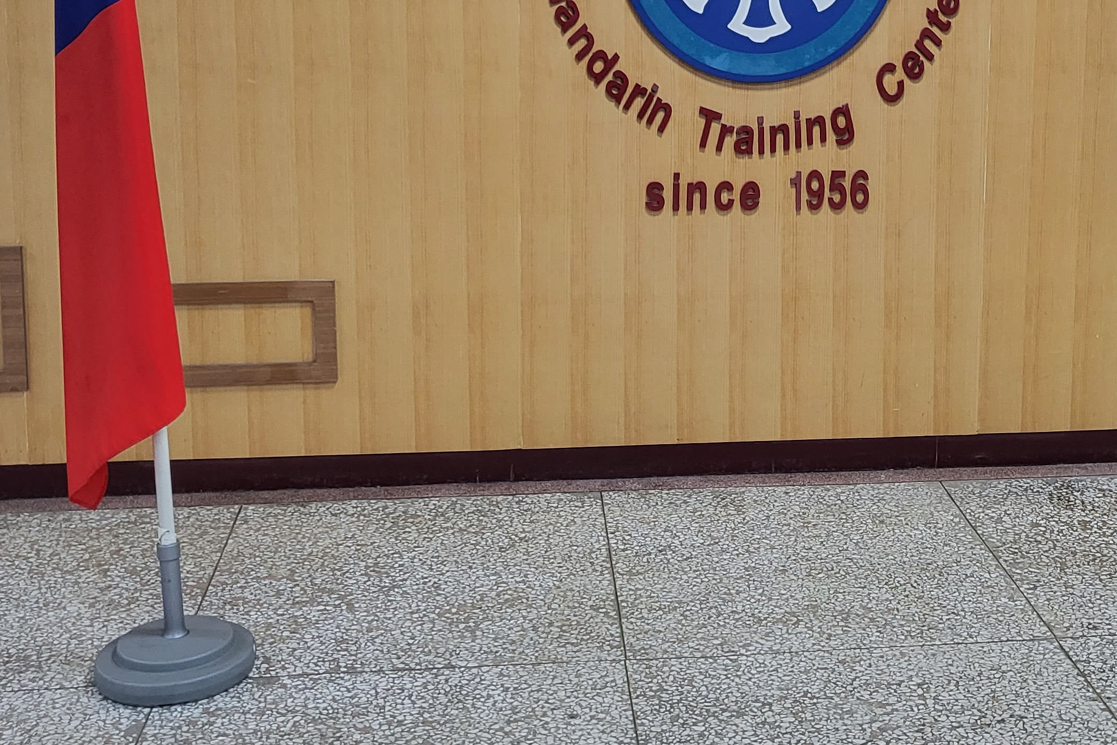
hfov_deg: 38.4
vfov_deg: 26.1
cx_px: 760
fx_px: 1582
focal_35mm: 51
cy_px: 169
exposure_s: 1/60
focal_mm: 4.25
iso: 200
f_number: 1.8
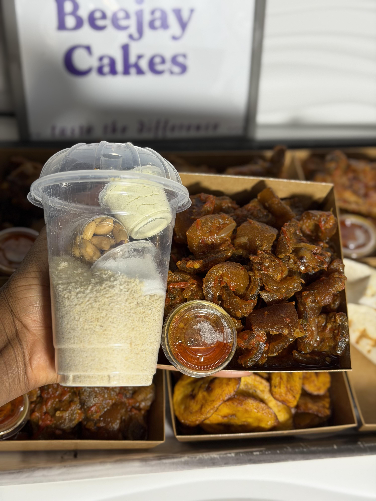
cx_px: 188
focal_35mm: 48
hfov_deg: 30.3
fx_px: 695
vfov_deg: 39.7
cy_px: 250
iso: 64
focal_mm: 6.76
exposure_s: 1/379
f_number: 1.78
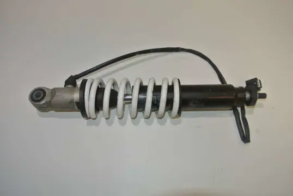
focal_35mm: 29
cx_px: 146
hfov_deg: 63.6
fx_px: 236
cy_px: 98
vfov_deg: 45.1
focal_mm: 11
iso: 200
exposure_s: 1/60
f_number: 4.5
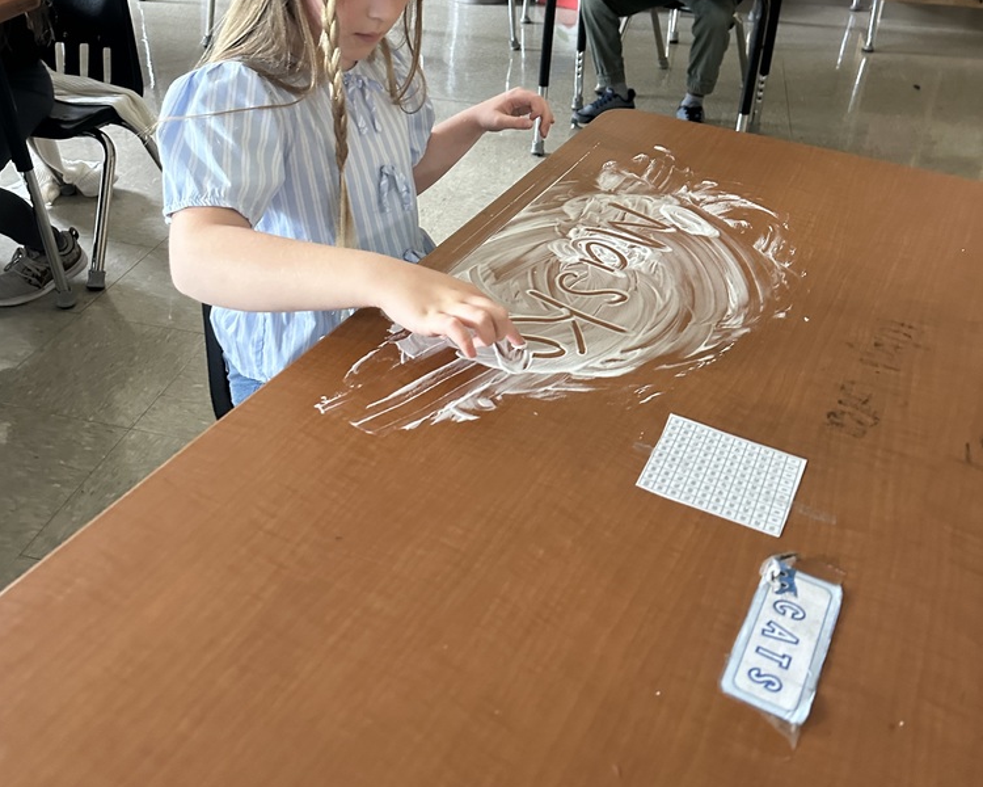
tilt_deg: -28.7
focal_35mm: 32
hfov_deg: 55.7
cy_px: 248
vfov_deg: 45.0
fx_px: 931
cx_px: 481
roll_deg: -2.5
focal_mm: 6.86
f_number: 1.78
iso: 800
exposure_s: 1/40
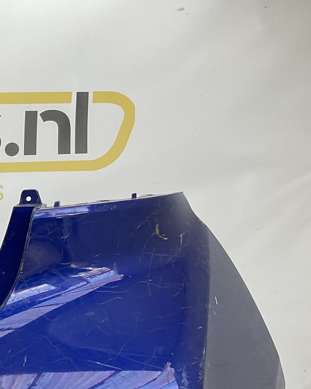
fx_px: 840
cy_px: 357
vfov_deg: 25.2
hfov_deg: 18.2
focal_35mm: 73
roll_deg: -2.5
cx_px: -178
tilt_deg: -8.5
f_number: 1.8
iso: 20
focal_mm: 3
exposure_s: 1/120
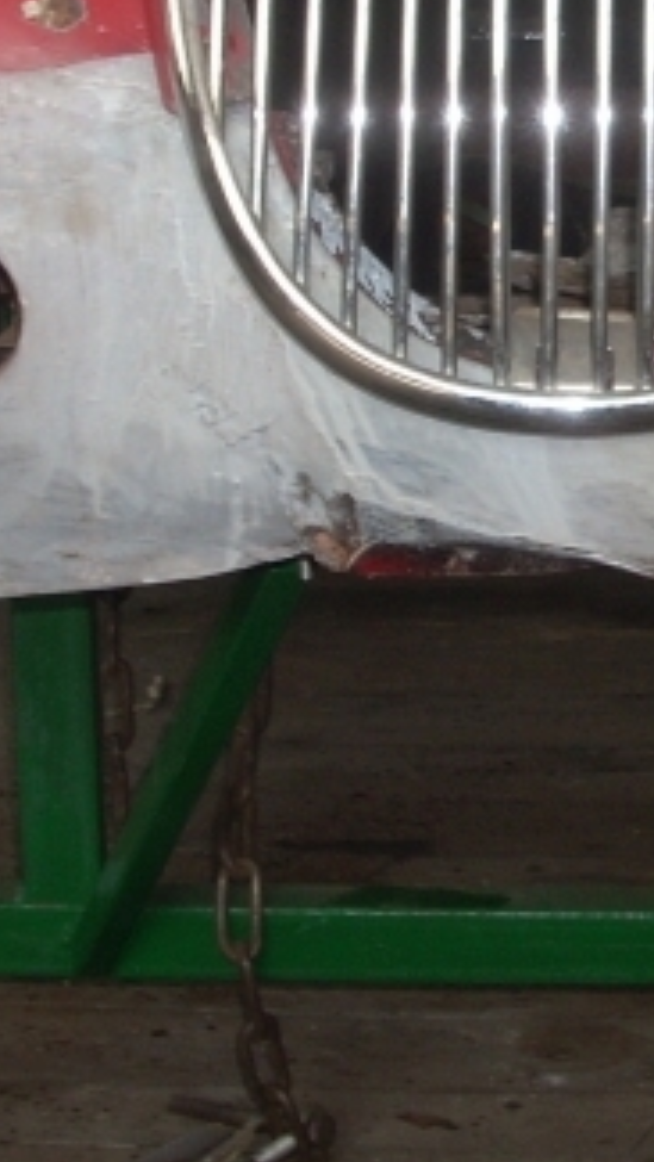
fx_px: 2865
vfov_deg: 22.6
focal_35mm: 93
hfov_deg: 12.9
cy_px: 234
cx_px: 615
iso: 64
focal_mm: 6.2
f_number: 2.8
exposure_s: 1/30
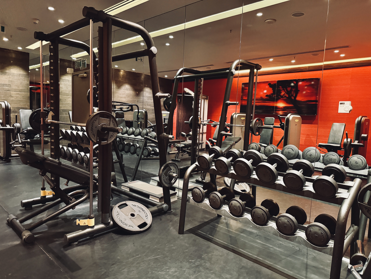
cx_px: 186
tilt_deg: -4.6
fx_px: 257
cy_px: 140
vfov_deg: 56.8
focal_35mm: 24
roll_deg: -2.0
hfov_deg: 71.6
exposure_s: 1/25
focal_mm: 6.76
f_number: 1.78
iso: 1250
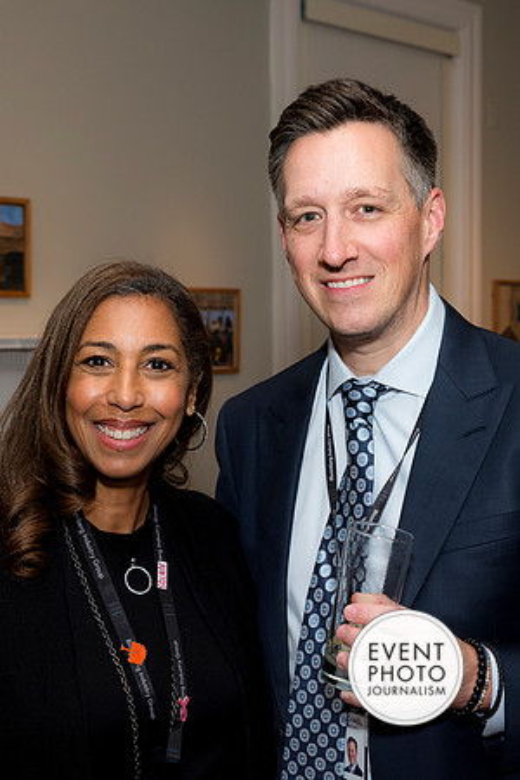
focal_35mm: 54
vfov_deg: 36.9
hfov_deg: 24.9
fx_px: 1170
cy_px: 390
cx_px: 350
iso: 800
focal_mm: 36
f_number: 5
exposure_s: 1/125
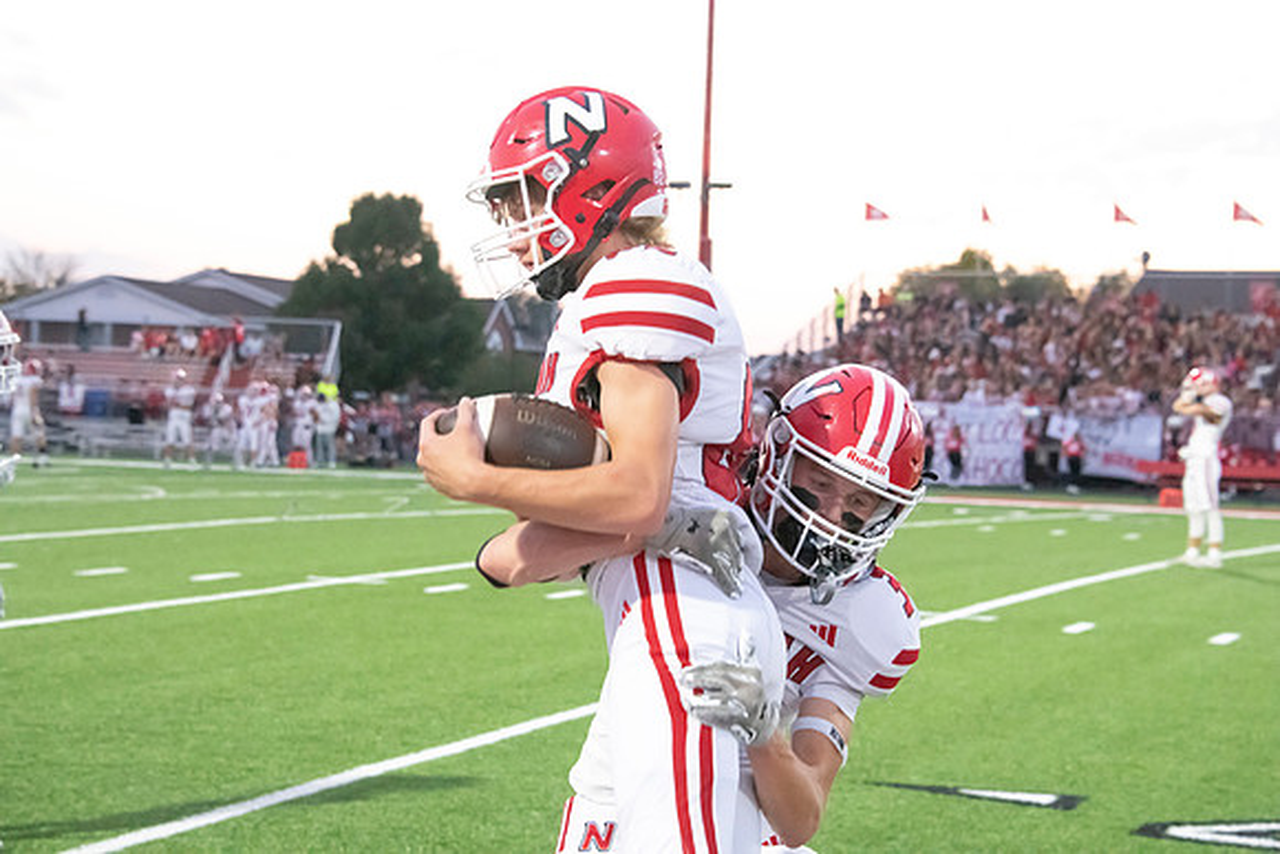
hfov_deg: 23.9
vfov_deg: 16.1
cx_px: 640
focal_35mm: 85
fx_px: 3023
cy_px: 427
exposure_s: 1/320
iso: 10000
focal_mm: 85
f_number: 7.1
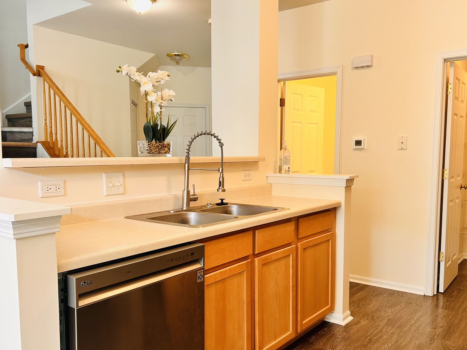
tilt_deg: -5.1
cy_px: 185
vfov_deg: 45.4
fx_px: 418
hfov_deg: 58.2
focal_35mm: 31
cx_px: 256
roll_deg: -0.7
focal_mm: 5.7
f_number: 1.5
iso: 100
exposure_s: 1/60
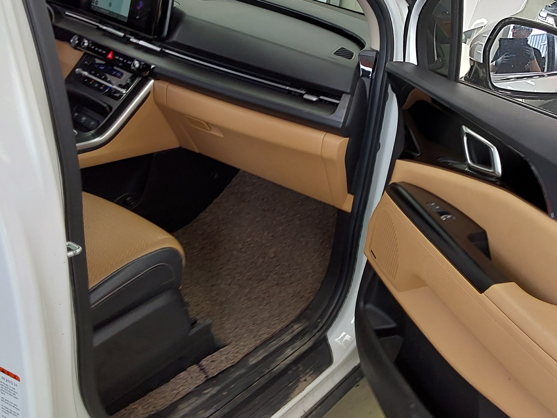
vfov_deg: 36.4
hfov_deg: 47.2
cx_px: 362
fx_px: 628
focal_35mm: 39
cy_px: 134
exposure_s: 1/120
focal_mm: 2.91
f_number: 1.9
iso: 80
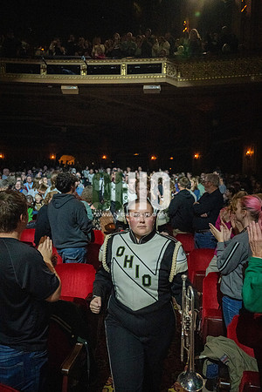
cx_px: 131
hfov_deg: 51.3
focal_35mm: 25
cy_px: 196
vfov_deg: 71.5
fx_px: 273
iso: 12800
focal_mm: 25
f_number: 2.8
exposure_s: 1/500
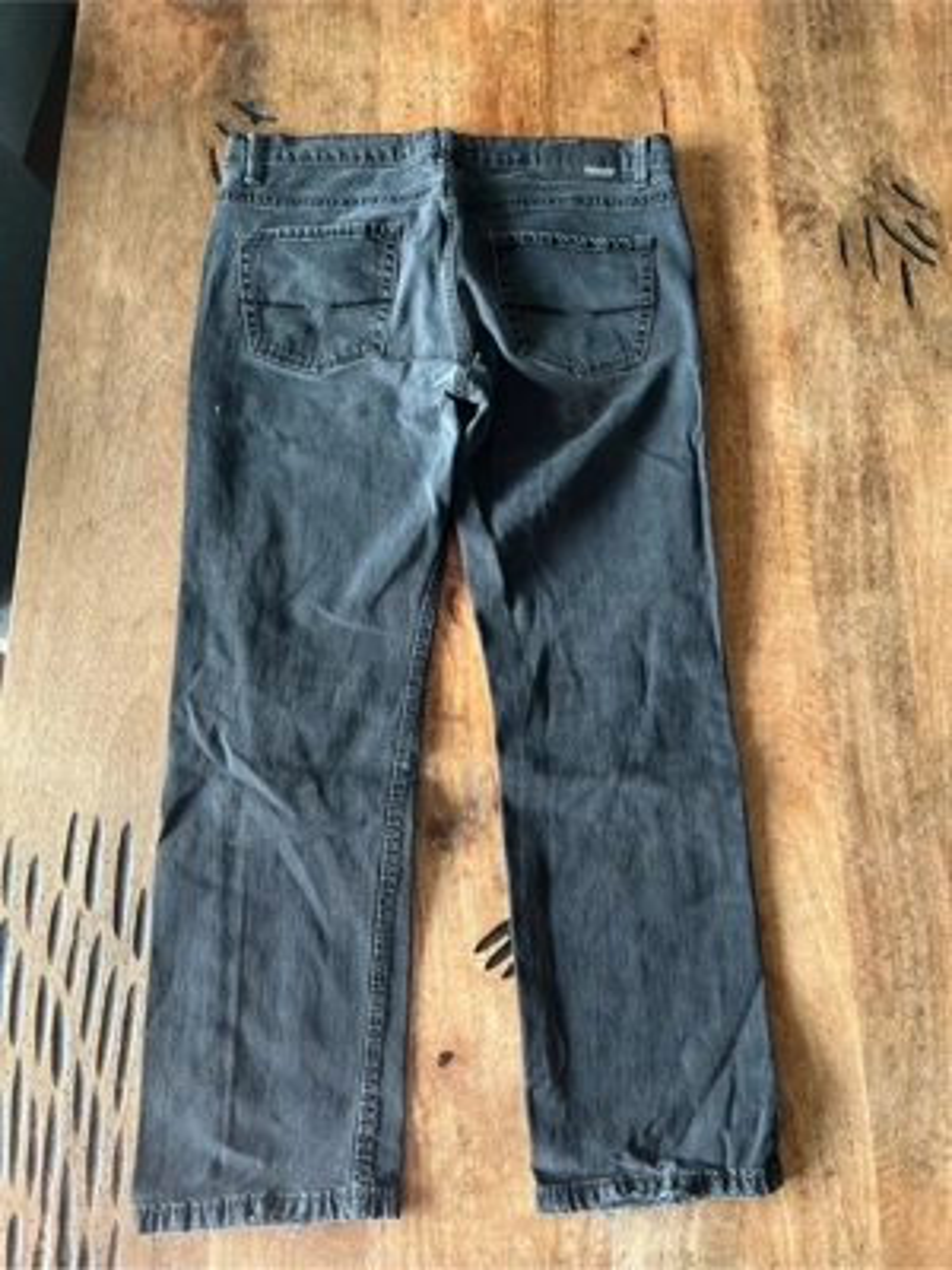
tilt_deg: -76.1
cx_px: 476
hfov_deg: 53.1
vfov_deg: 67.3
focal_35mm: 26
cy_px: 635
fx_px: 953
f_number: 1.5
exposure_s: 1/121
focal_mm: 5.7
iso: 125
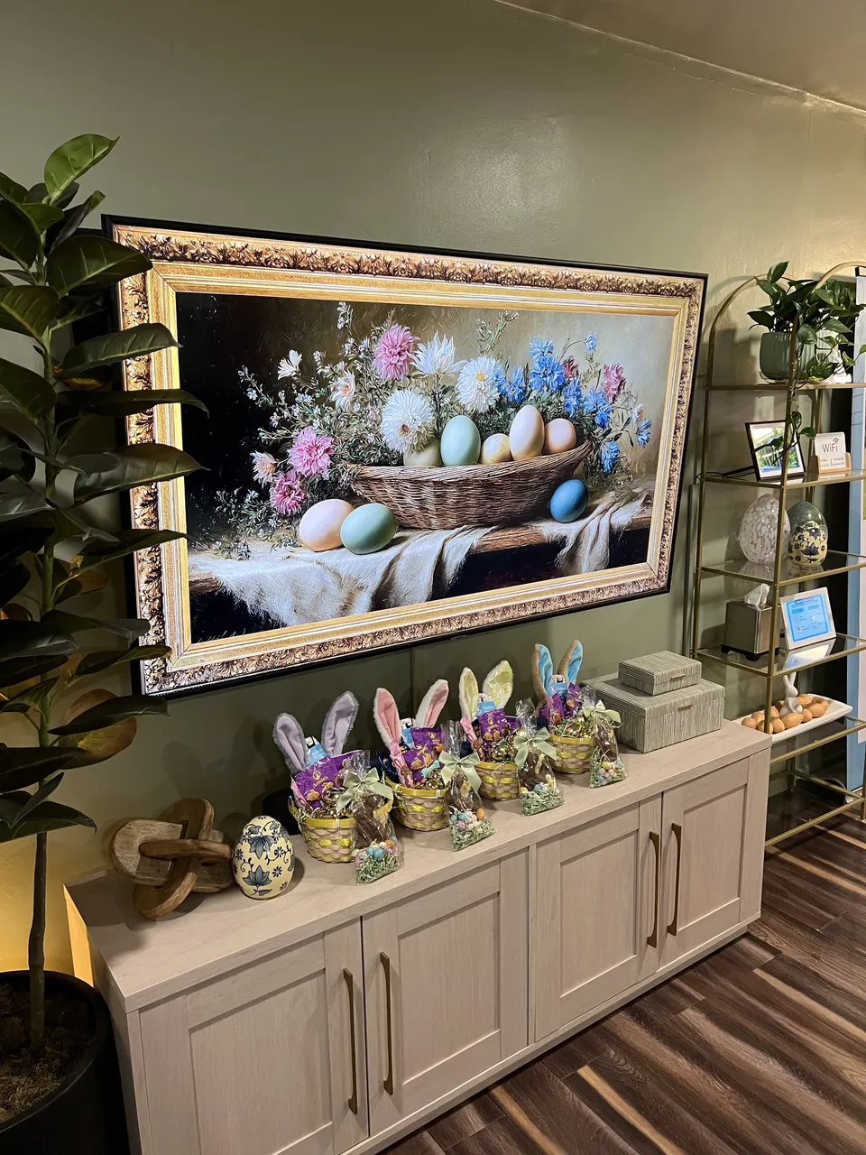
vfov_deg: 67.3
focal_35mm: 26
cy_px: 578
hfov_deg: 53.1
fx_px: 867
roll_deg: +0.0
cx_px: 433
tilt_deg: -11.2
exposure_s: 1/60
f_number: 1.5
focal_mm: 5.7
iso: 200
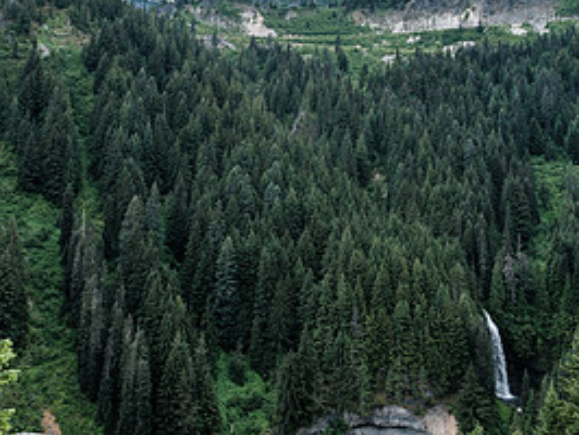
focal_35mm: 39
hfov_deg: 47.8
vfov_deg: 34.2
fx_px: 653
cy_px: 17
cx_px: 290
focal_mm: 16
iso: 125
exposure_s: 1/350
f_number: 5.6
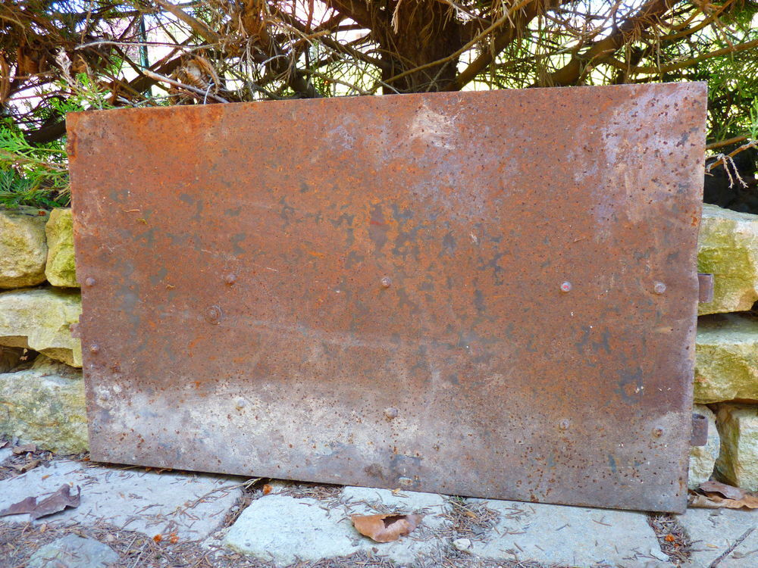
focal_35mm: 29
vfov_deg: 48.2
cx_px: 379
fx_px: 635
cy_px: 284
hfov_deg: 61.7
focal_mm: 5.2
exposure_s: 1/30
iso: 100
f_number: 2.8
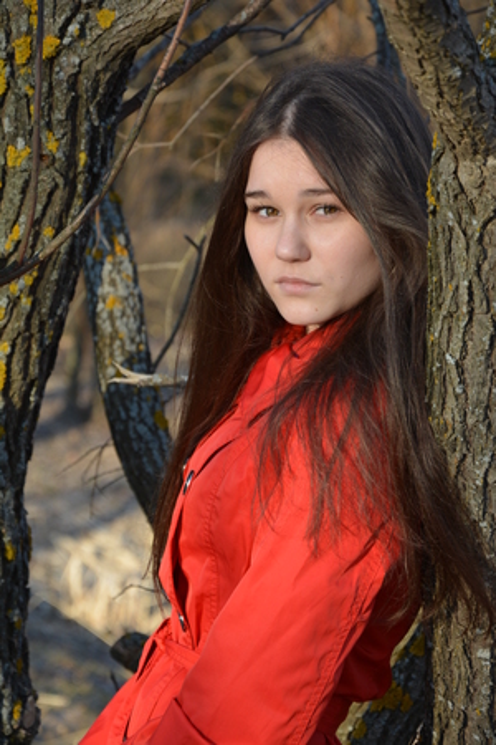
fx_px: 3255
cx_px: 248
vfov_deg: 13.0
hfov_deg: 8.7
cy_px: 372
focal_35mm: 158
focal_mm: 105
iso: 160
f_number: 7.1
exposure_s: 1/100
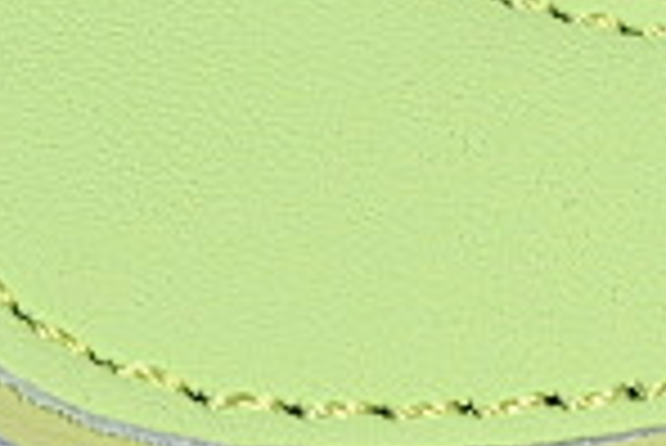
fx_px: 10111
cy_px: 270
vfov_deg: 2.5
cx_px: 544
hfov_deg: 3.8
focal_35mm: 546
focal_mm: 50
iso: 160
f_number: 7.1
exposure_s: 1/80
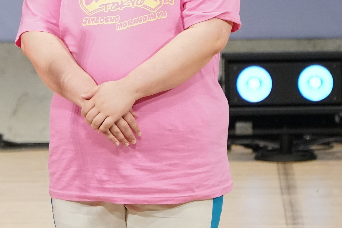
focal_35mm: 1233
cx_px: -9
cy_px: 12
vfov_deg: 1.1
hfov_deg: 1.7
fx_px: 11714
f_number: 5.6
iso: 5000
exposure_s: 1/250
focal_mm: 400
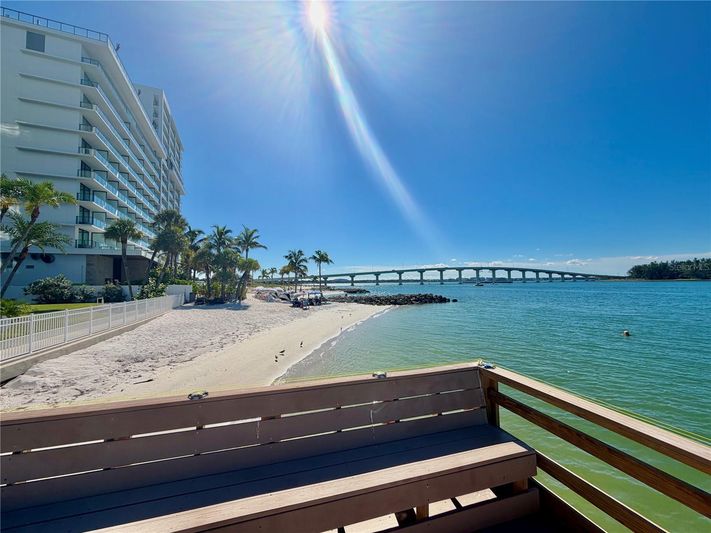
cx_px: 356
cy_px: 266
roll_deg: +0.9
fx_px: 288
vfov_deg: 85.7
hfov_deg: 102.1
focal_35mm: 14
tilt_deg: +3.4
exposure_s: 1/1698
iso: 20
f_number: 2.2
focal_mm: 2.22
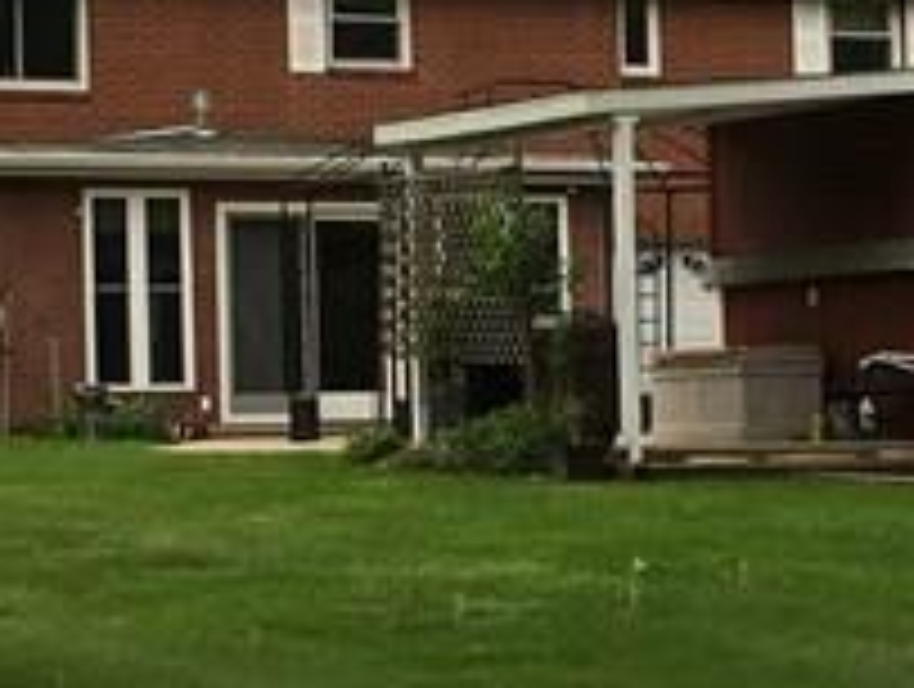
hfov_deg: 13.5
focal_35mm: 146
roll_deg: +1.5
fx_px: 3862
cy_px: 306
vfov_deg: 10.2
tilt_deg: +3.9
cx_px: 495
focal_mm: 4.15
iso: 25
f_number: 2.2
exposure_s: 1/319
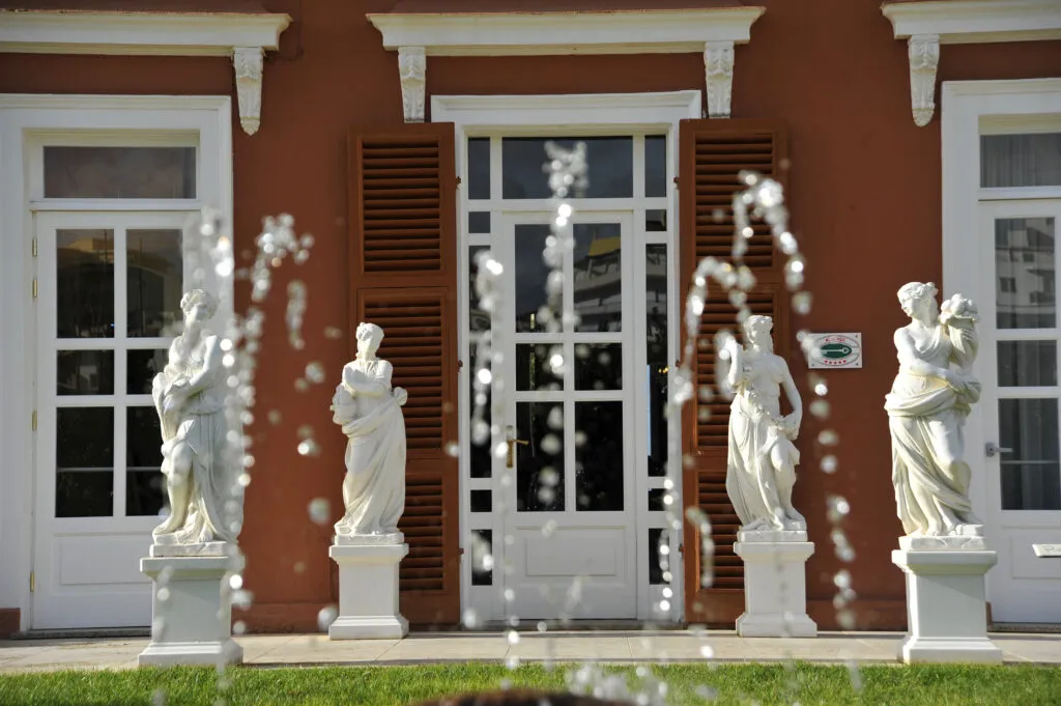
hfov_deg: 27.0
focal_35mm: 75
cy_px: 353
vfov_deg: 18.2
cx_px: 530
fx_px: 2209
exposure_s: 1/1250
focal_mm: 75
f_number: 5.6
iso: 200
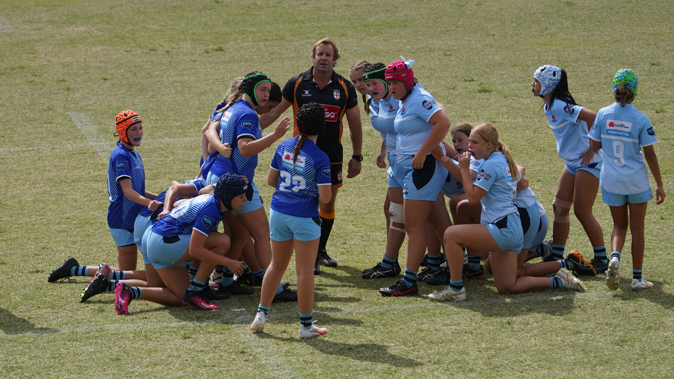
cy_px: 161
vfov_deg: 5.3
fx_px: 4128
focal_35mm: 231
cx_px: 337
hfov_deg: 9.3
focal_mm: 147
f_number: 4.5
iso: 100
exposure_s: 1/1000
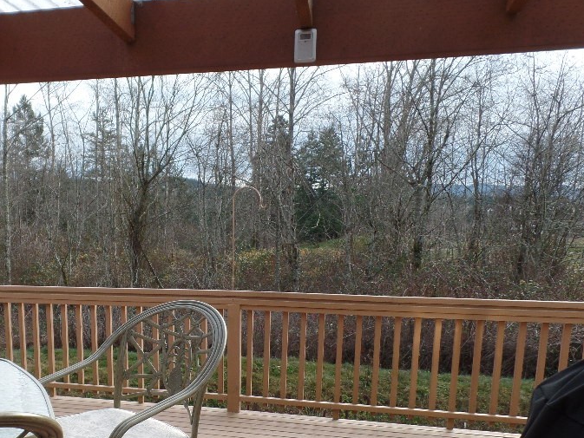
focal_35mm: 35
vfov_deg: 39.6
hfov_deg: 51.0
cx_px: 166
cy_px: 330
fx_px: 591
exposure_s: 1/180
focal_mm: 4.1
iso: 80
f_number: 3.5
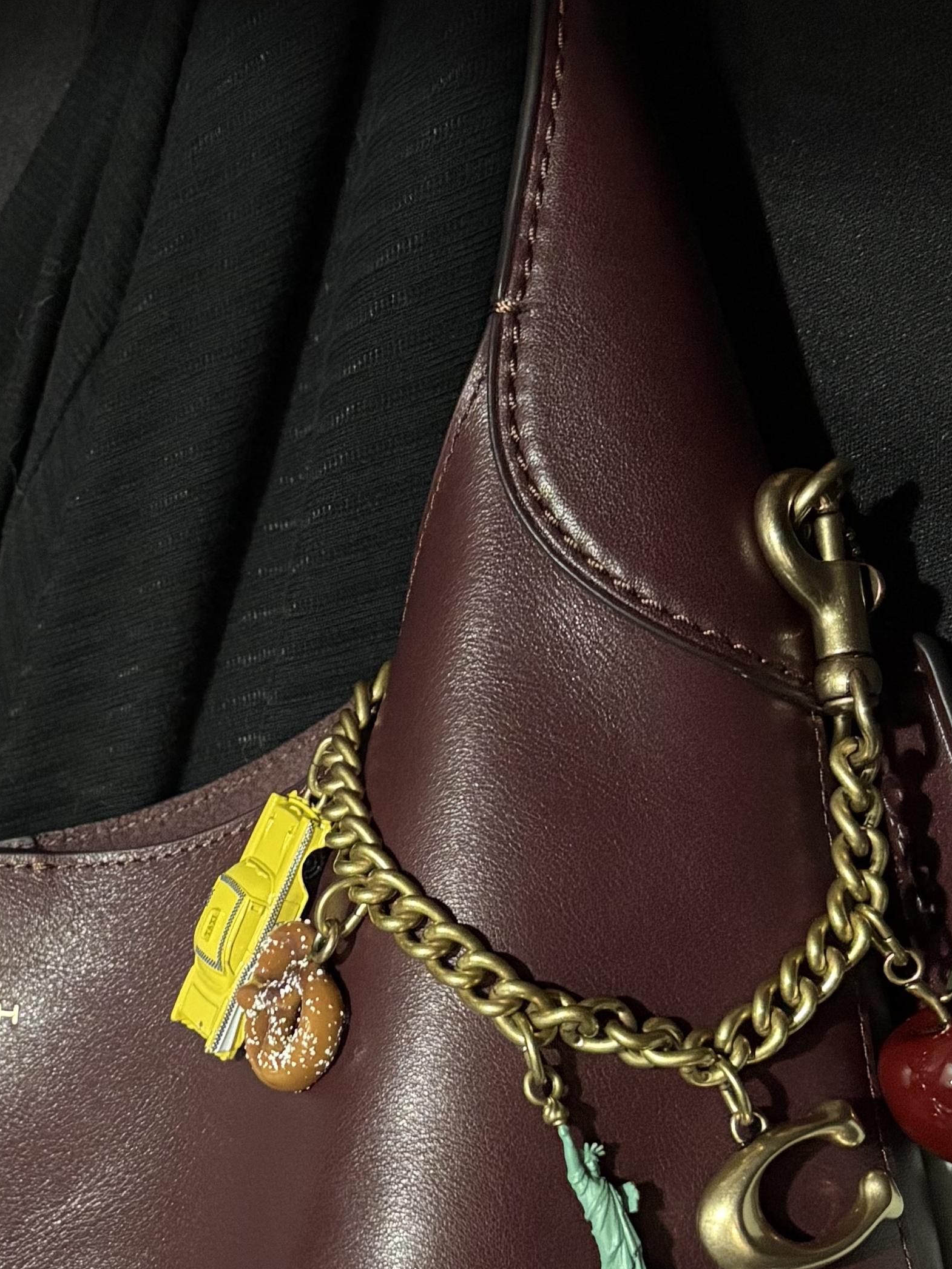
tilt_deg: -35.8
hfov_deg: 20.3
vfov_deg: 27.3
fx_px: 2603
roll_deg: +9.8
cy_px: 836
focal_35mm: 71
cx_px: 100
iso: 800
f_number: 1.6
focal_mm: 5.96
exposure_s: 1/30
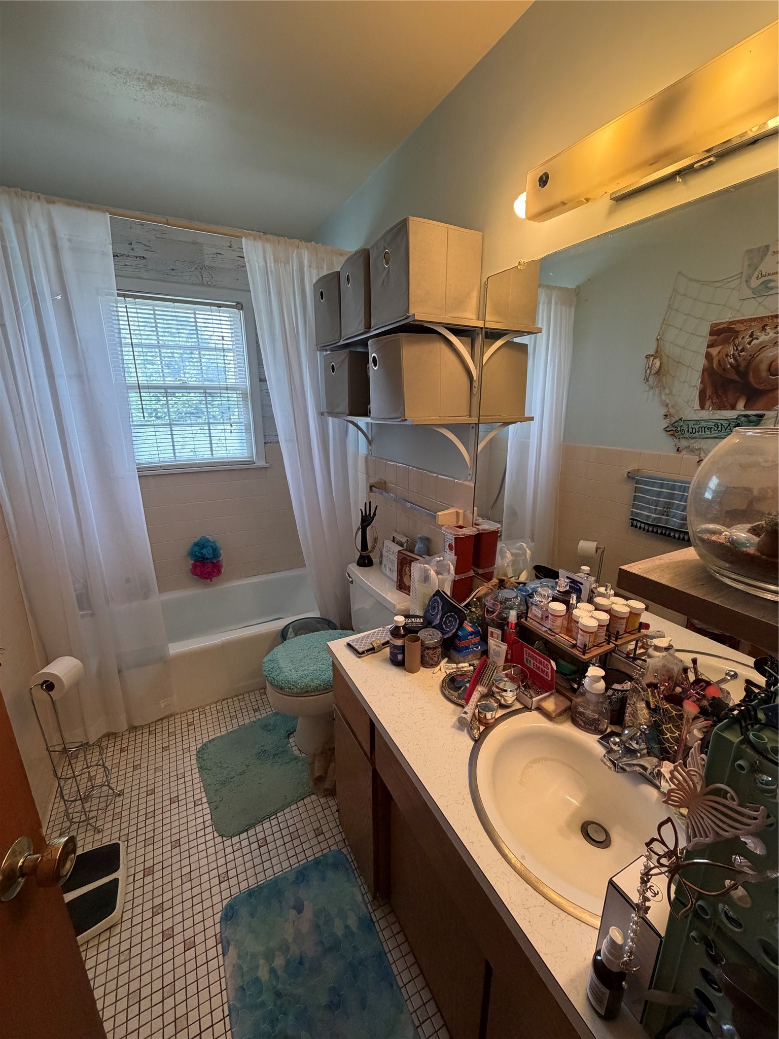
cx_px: 390
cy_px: 520
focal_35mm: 14
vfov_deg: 102.1
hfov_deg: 85.7
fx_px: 420
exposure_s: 1/120
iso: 320
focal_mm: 2.22
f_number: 2.2
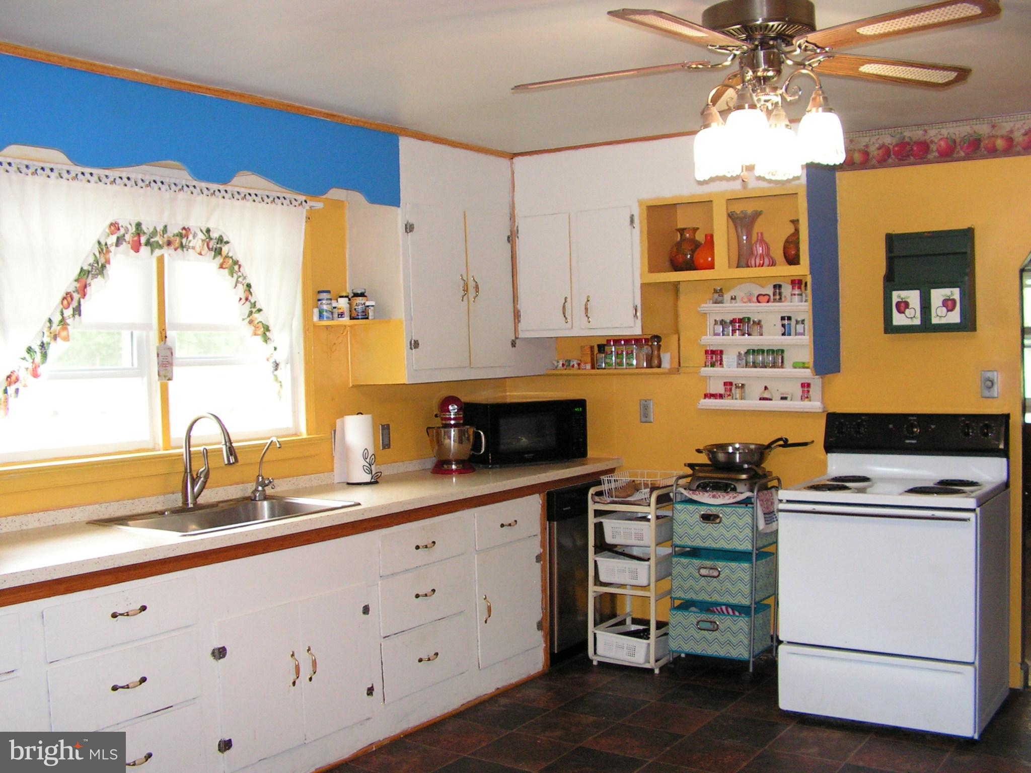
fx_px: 1072
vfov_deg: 39.7
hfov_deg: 51.4
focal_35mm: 36
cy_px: 386
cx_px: 516
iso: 200
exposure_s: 1/40
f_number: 3.2
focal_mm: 6
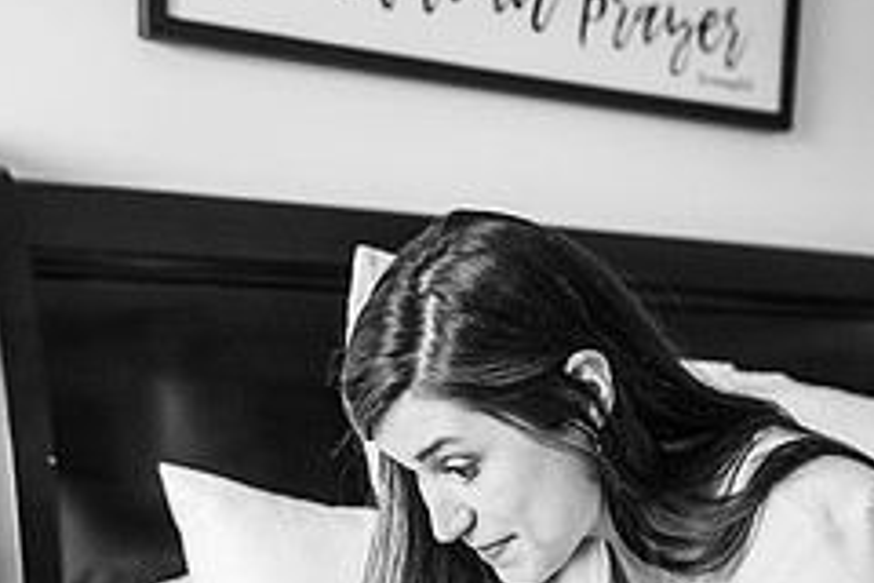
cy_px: 596
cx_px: 488
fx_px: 1408
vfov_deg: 22.4
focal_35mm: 58
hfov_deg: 34.4
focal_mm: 24
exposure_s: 1/250
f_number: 2.5
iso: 640
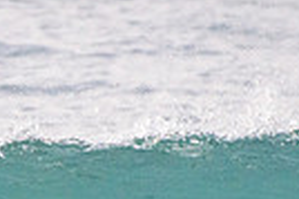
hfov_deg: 0.8
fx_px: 22049
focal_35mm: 2658
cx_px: -229
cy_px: 300
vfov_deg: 0.5
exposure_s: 1/2000
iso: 900
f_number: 5.6
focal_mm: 500
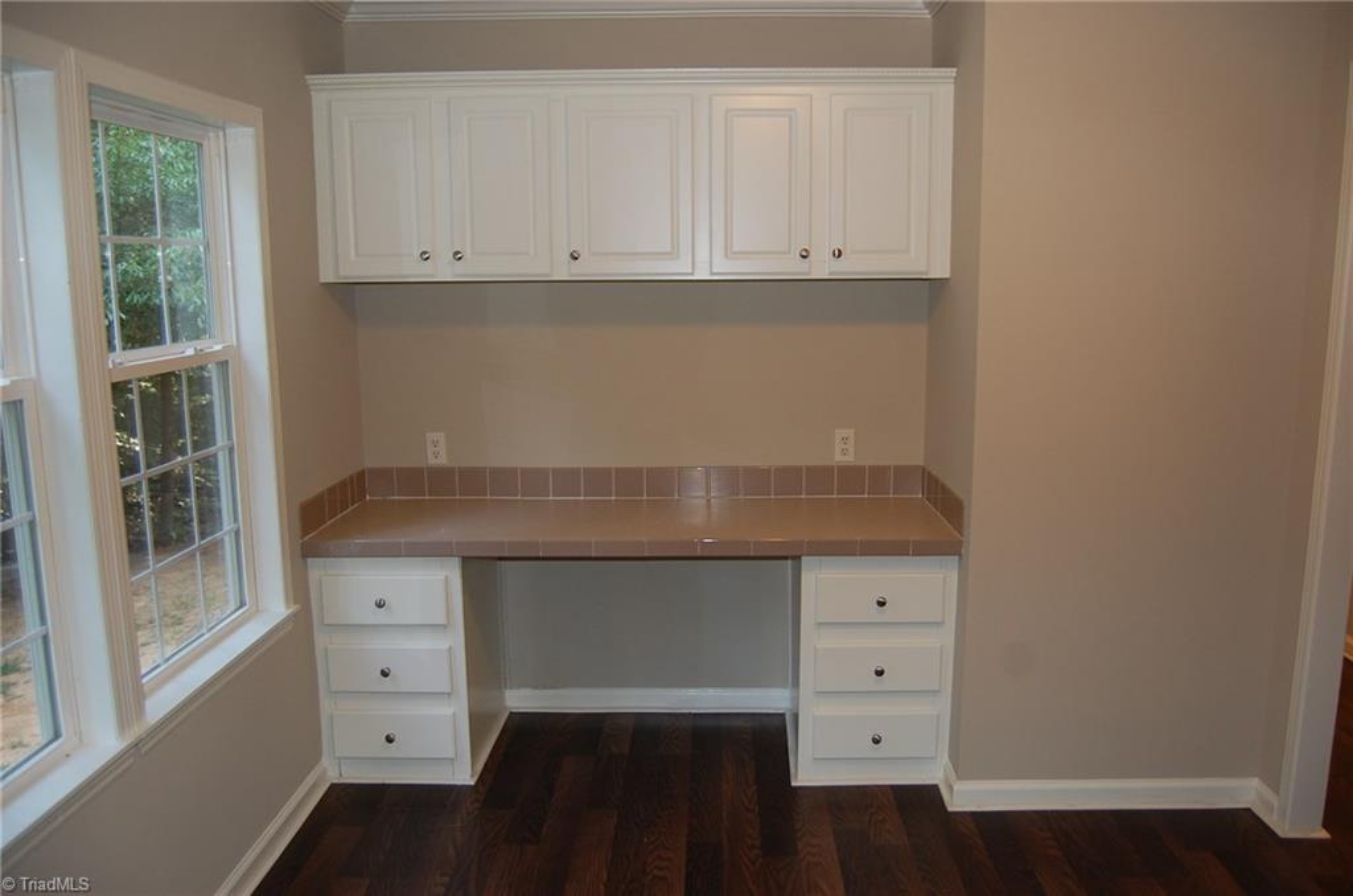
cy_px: 448
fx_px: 1013
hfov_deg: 67.5
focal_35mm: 27
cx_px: 676
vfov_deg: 47.7
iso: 400
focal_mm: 18
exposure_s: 1/60
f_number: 3.5
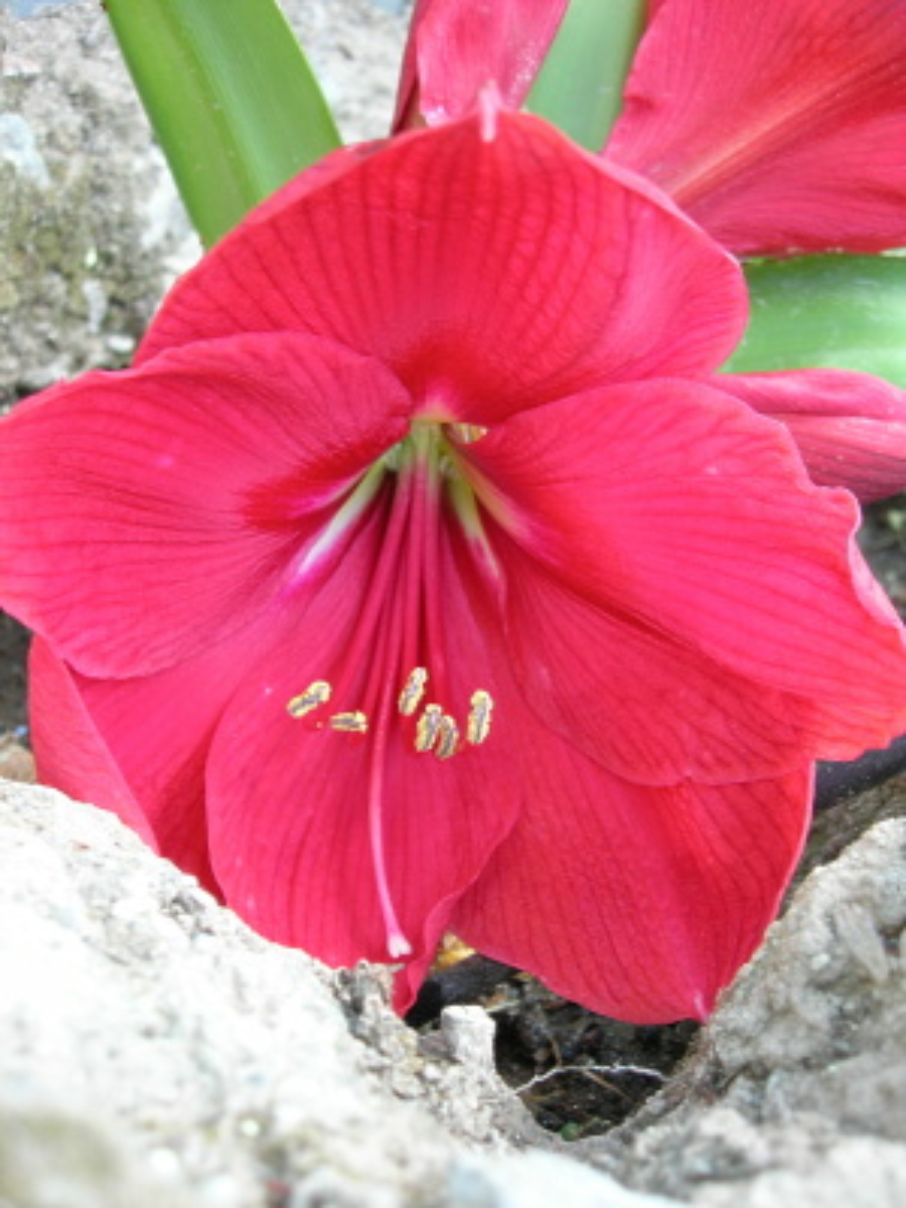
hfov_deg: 37.7
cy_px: 604
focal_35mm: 38
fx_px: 1326
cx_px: 453
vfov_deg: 49.0
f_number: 2.8
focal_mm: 7.8
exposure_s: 1/16.8
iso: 64
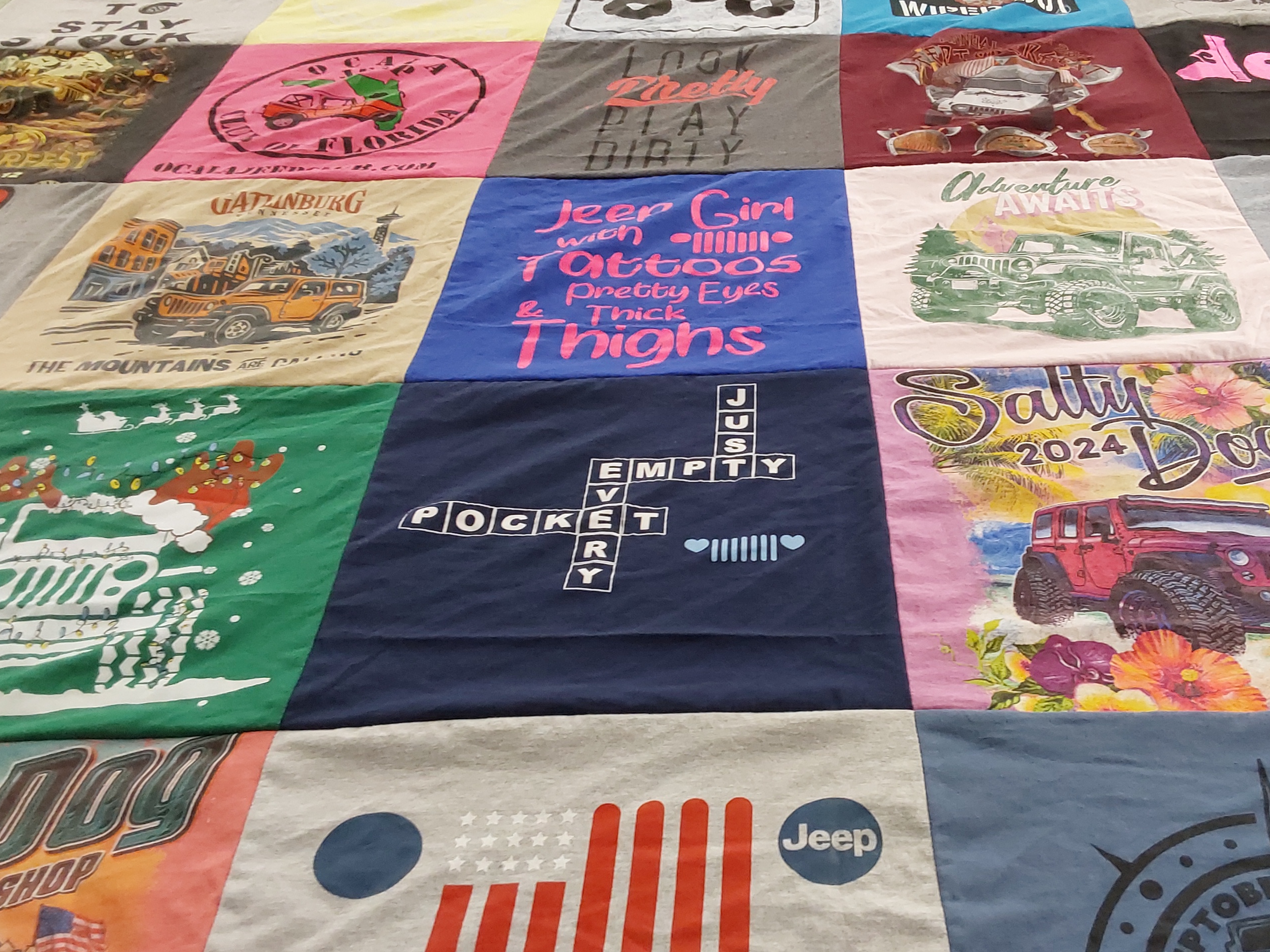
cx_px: 781
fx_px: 1321
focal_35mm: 36
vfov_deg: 39.6
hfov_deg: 50.9
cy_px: 512
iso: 160
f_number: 1.9
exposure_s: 1/60
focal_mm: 2.91
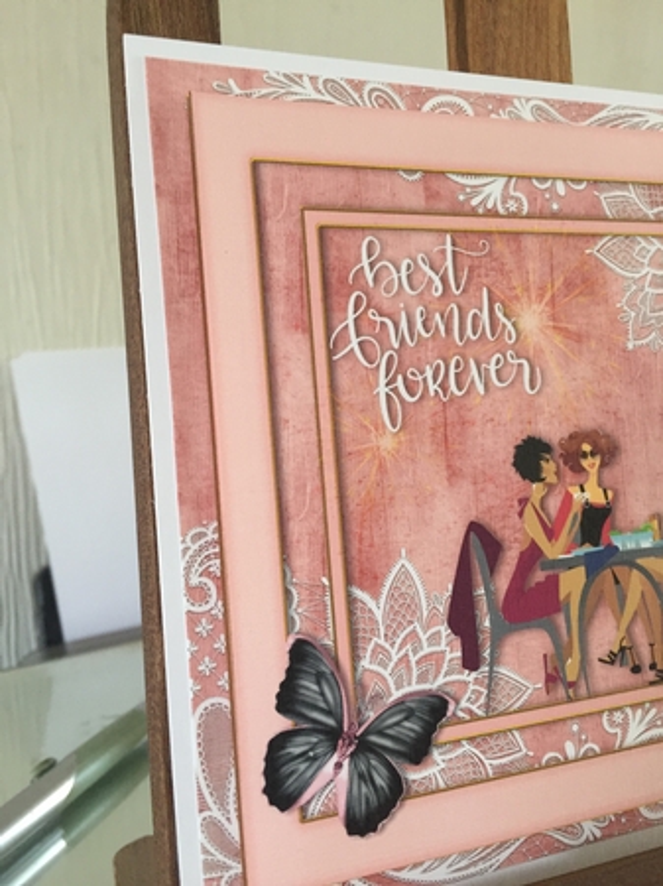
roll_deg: -1.8
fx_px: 741
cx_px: 332
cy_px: 443
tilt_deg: -13.8
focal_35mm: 29
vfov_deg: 61.7
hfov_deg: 48.2
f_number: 2.2
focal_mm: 4.15
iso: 125
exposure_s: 1/33
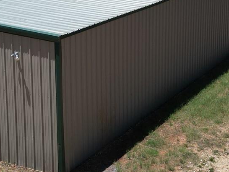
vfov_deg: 16.3
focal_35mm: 90
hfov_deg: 21.5
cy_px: 42
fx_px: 596
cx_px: 48
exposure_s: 1/4000
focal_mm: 6.72
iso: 110
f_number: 1.7
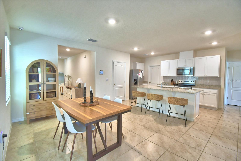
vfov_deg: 77.3
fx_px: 100
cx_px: 120
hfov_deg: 100.4
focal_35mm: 15
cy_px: 80
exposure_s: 1/40
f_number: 4.5
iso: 400
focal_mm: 10
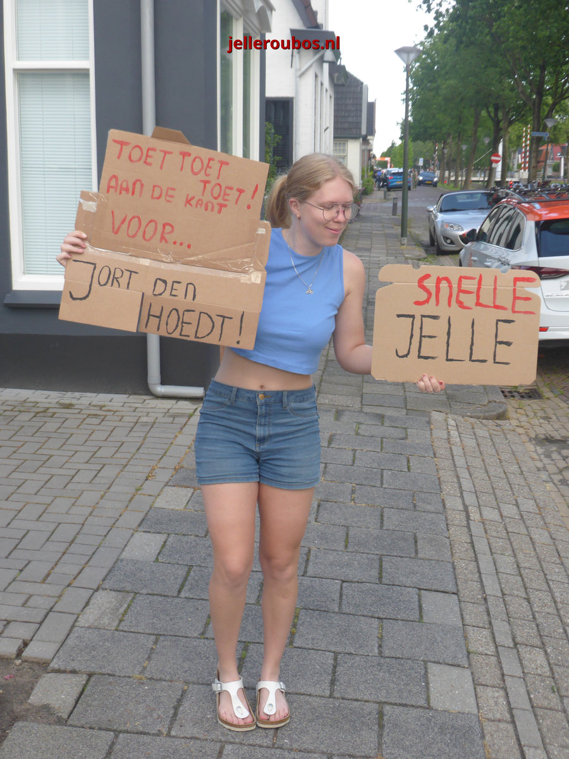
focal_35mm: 46
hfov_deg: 31.5
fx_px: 1008
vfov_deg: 41.2
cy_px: 380
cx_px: 284
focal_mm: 7.9
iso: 100
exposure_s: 1/160
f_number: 4.1
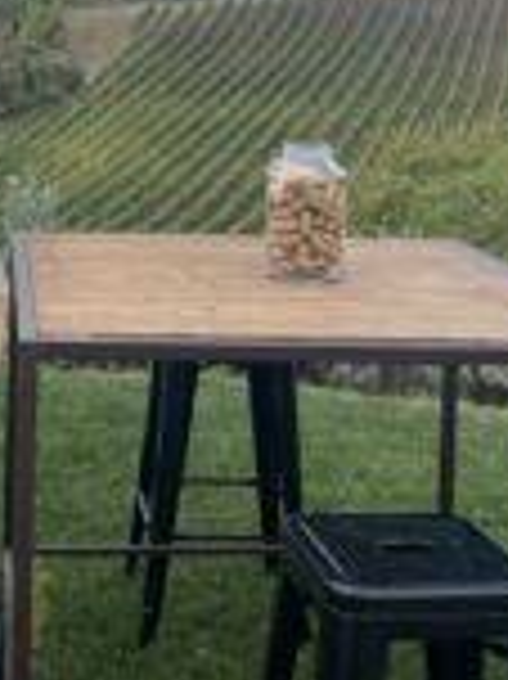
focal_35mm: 69
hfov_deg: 21.0
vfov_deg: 27.2
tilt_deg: -3.4
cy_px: 72
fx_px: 1352
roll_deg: -0.4
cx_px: 99
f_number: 1.8
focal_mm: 4.25
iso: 32
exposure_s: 1/1447
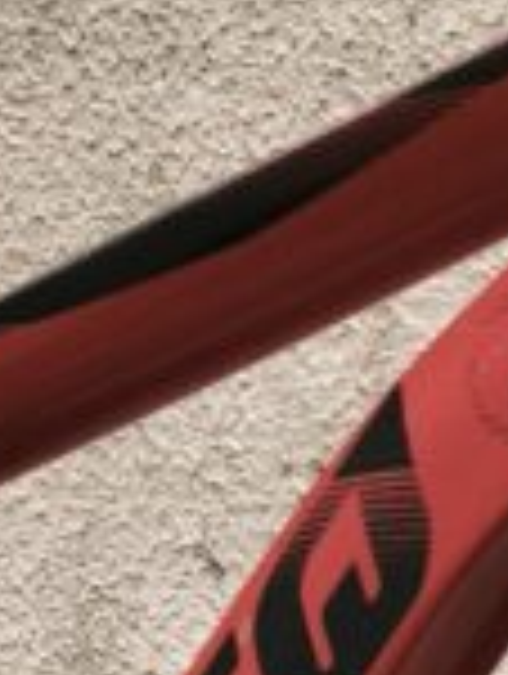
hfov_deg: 8.9
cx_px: 1335
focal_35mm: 147
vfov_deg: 11.1
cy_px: 1670
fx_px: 2868
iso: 400
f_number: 1.7
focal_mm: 5.35
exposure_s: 1/60
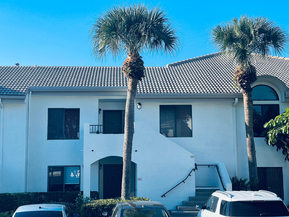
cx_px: 144
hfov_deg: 30.3
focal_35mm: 64
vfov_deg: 22.9
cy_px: 108
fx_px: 534
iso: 20
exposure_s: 1/652
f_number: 2.2
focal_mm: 7.5
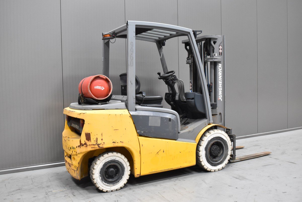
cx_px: 151
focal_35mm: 34
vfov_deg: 38.4
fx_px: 289
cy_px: 101
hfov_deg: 55.1
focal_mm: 23
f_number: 5
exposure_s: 1/40
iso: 1600
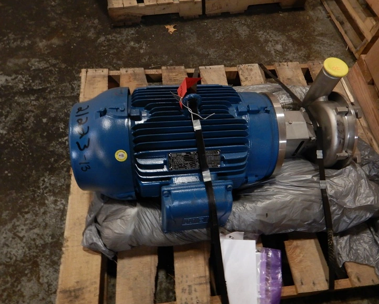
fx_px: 292
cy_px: 154
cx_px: 206
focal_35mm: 26
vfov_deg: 54.9
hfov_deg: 65.9
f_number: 2.8
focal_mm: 4.3
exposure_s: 1/20
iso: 400
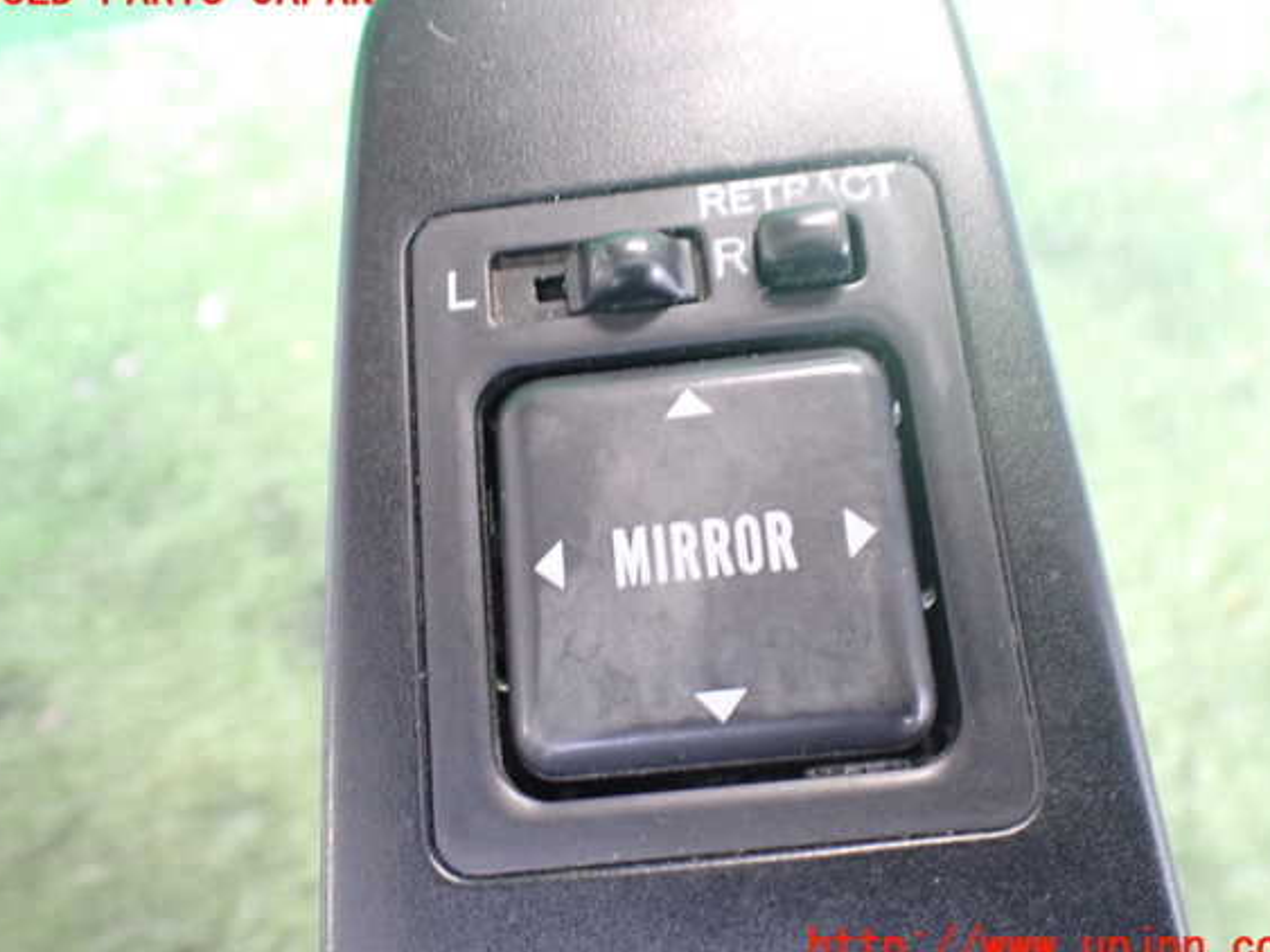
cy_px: 469
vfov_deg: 44.1
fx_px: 1174
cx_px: 641
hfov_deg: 56.8
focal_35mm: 32
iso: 800
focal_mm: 5.4
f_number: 2.3
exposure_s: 1/40
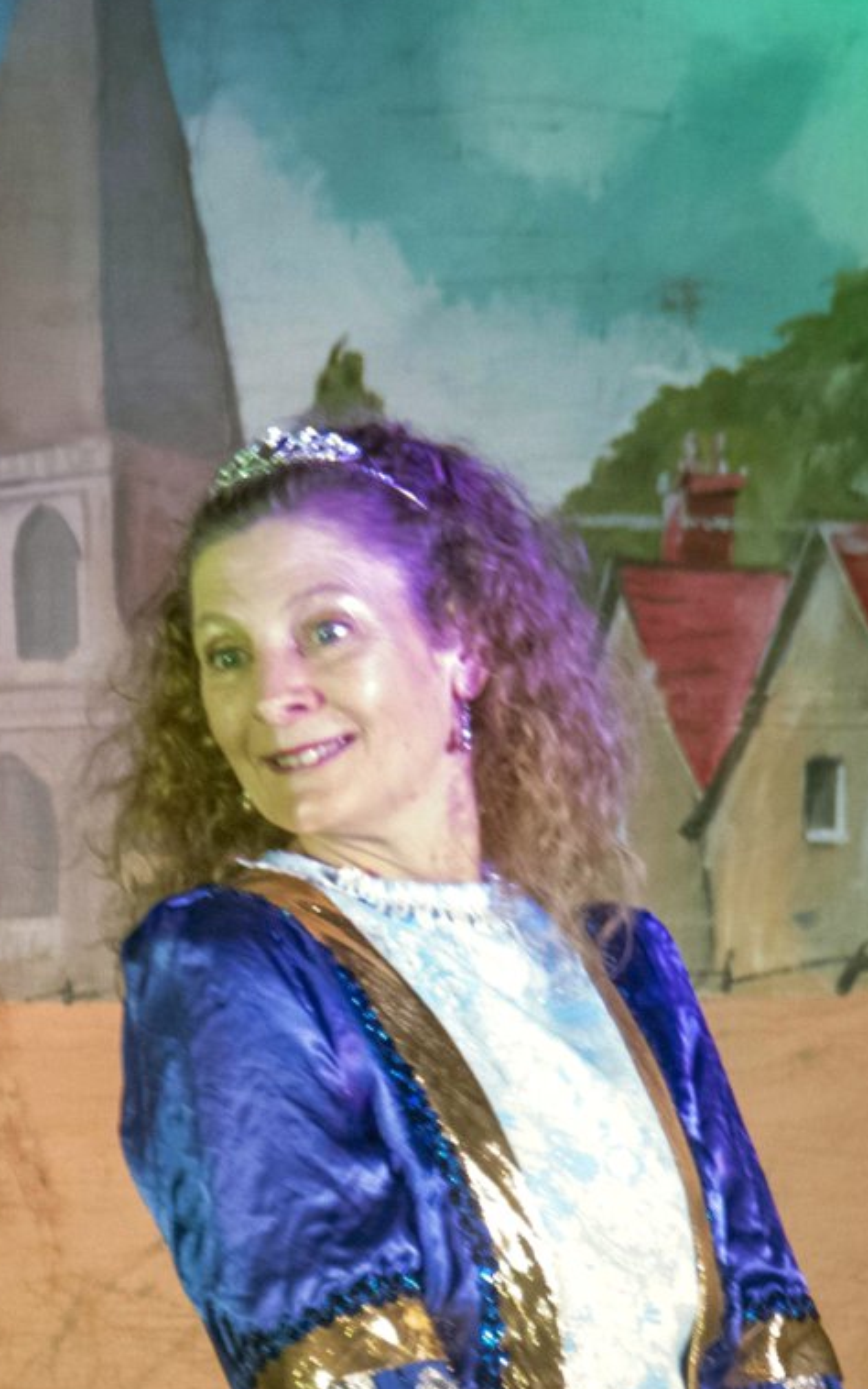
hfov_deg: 1.6
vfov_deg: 2.6
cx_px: -262
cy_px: 668
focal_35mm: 805
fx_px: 30471
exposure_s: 1/125
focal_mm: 195
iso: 4000
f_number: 5.6
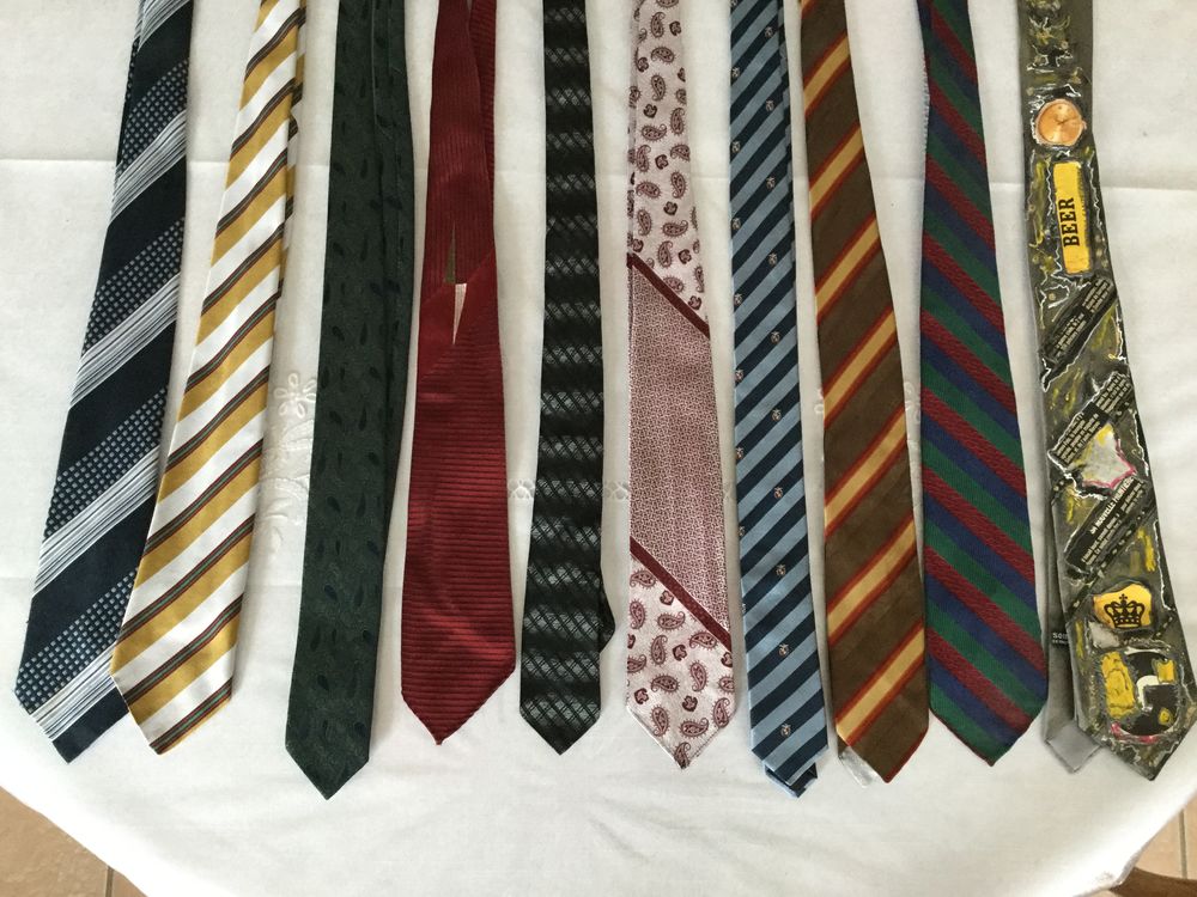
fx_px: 1072
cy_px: 448
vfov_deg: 45.4
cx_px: 598
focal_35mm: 31
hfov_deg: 58.4
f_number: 2.4
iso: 200
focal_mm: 3.3
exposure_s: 1/20
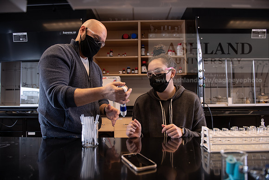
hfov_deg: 73.7
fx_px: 179
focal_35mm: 24
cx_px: 134
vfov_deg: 53.2
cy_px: 90
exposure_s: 1/200
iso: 800
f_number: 3.5
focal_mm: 24
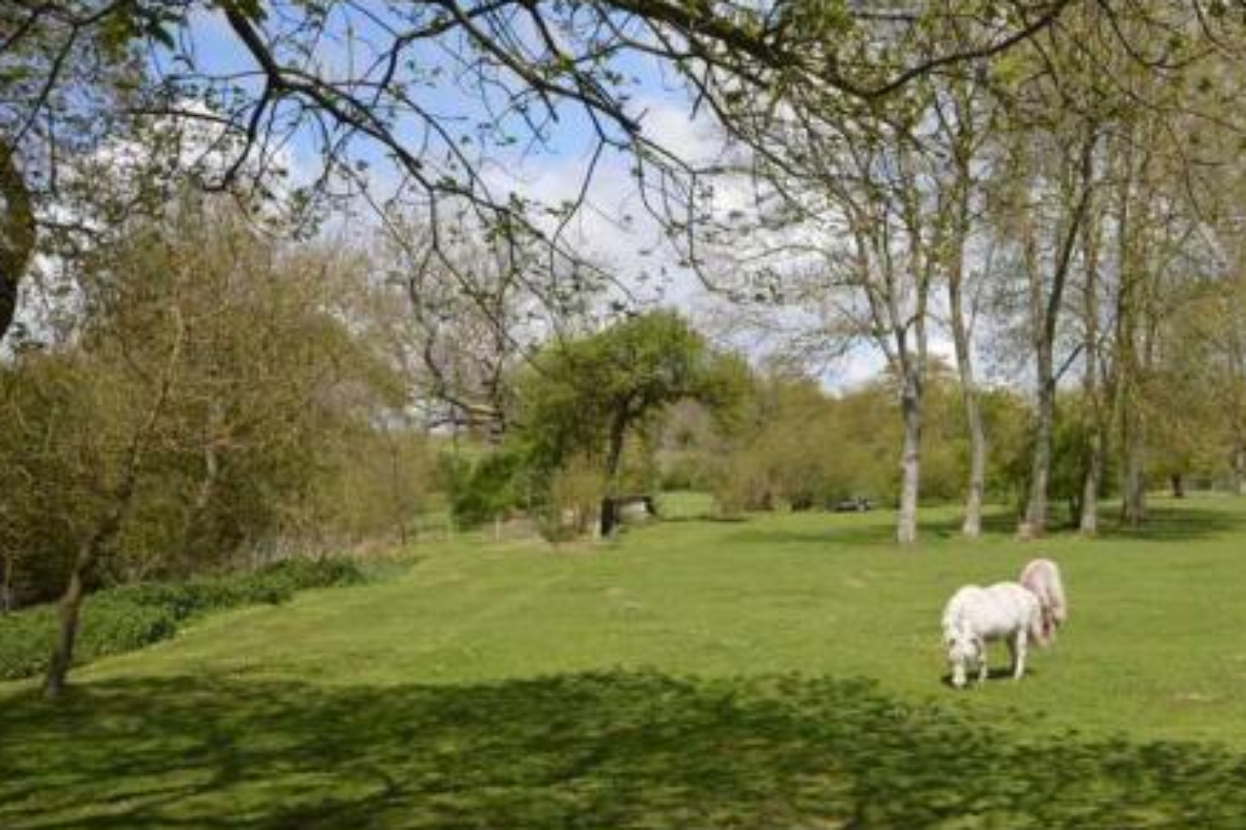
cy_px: 434
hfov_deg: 42.6
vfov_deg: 29.8
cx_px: 892
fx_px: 1557
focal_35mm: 45
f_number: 7.1
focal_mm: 20
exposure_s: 1/200
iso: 100
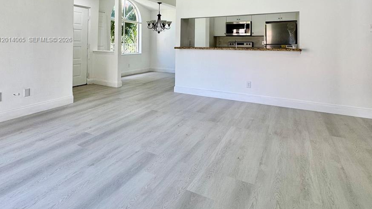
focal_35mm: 21
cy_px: 40
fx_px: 207
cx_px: 185
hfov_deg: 83.9
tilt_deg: +1.5
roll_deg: +0.0
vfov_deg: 50.2
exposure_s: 1/120
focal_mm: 2.22
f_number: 2.2
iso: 50
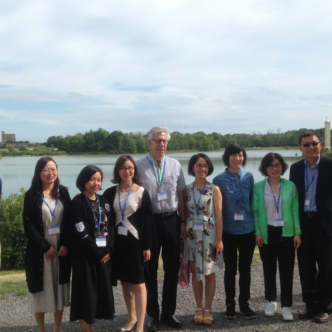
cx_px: 145
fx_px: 423
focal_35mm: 39
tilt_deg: -2.9
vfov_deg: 42.8
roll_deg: +0.4
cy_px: 166
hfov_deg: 42.8
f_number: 2.4
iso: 50
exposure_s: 1/1550
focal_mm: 4.12
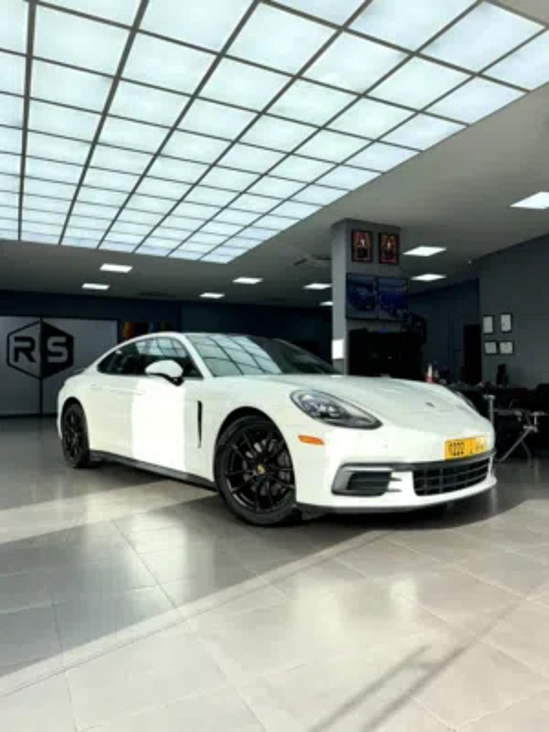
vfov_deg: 71.6
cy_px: 366
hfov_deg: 56.8
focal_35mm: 24
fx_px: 508
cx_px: 274
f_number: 1.78
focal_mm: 6.76
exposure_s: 1/1339
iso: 80
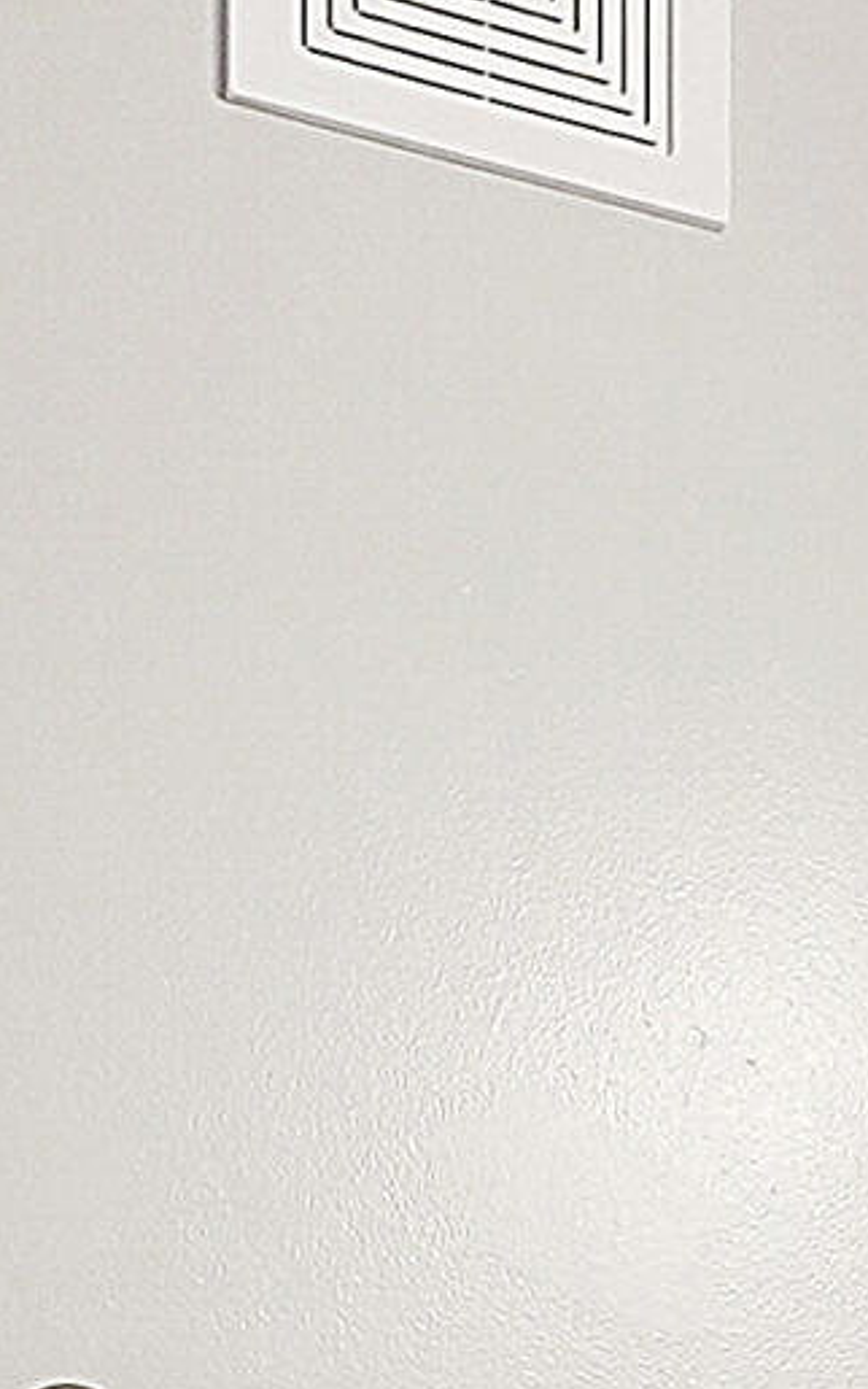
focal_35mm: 89
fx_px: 3368
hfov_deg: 13.8
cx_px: 1275
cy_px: 2129
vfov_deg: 19.9
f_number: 6.3
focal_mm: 10
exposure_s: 1/30
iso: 320
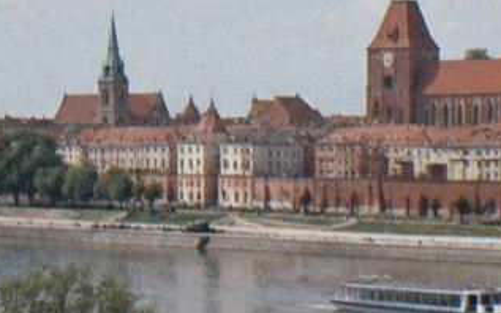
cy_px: 245
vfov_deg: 5.8
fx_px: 3072
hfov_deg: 9.3
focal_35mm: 225
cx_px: 277
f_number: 11
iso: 320
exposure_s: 1/500
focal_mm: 70
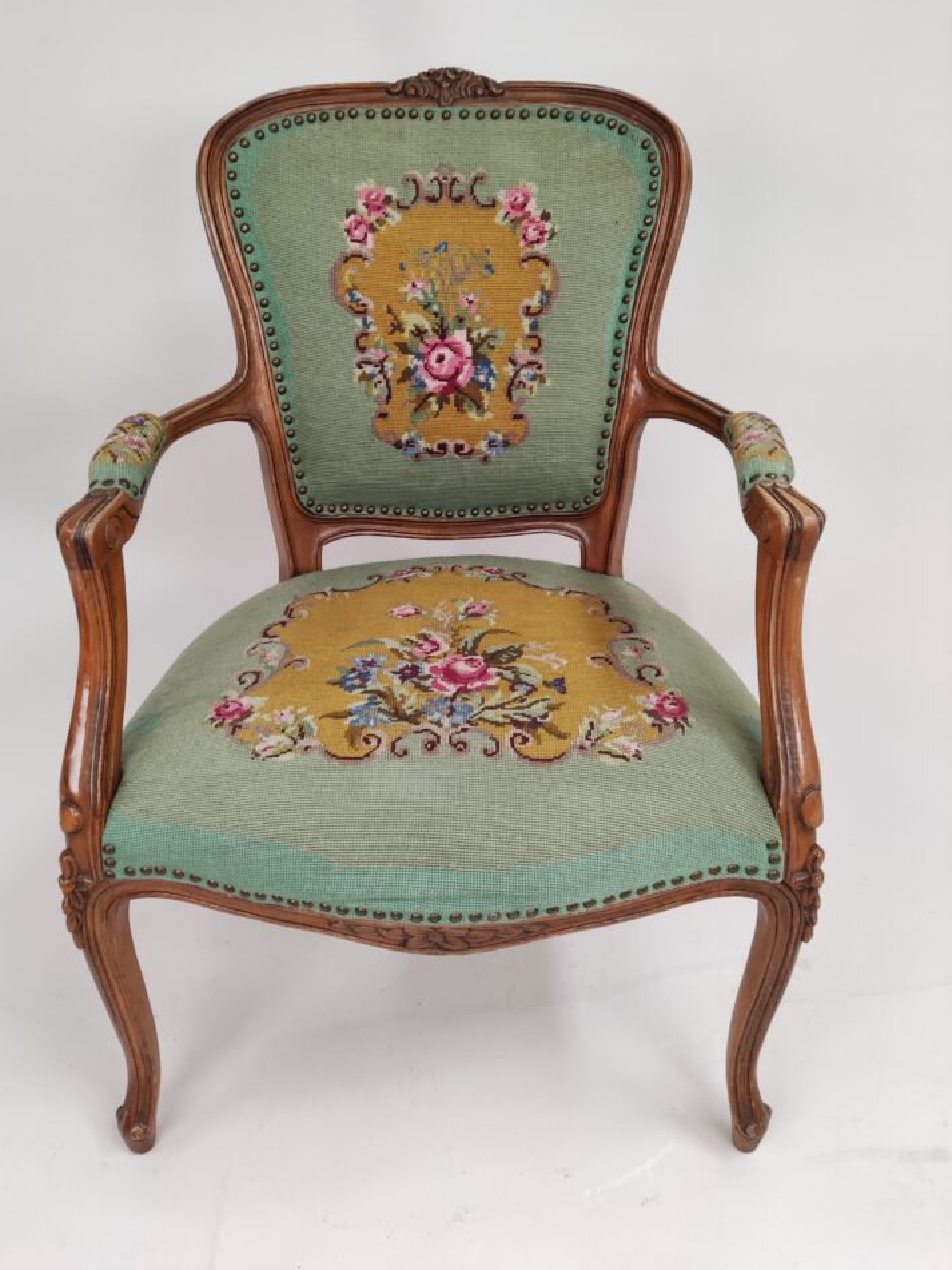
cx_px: 451
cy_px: 601
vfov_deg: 63.4
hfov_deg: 49.7
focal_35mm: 28
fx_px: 1027
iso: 184
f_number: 1.79
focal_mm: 4.71
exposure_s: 1/50
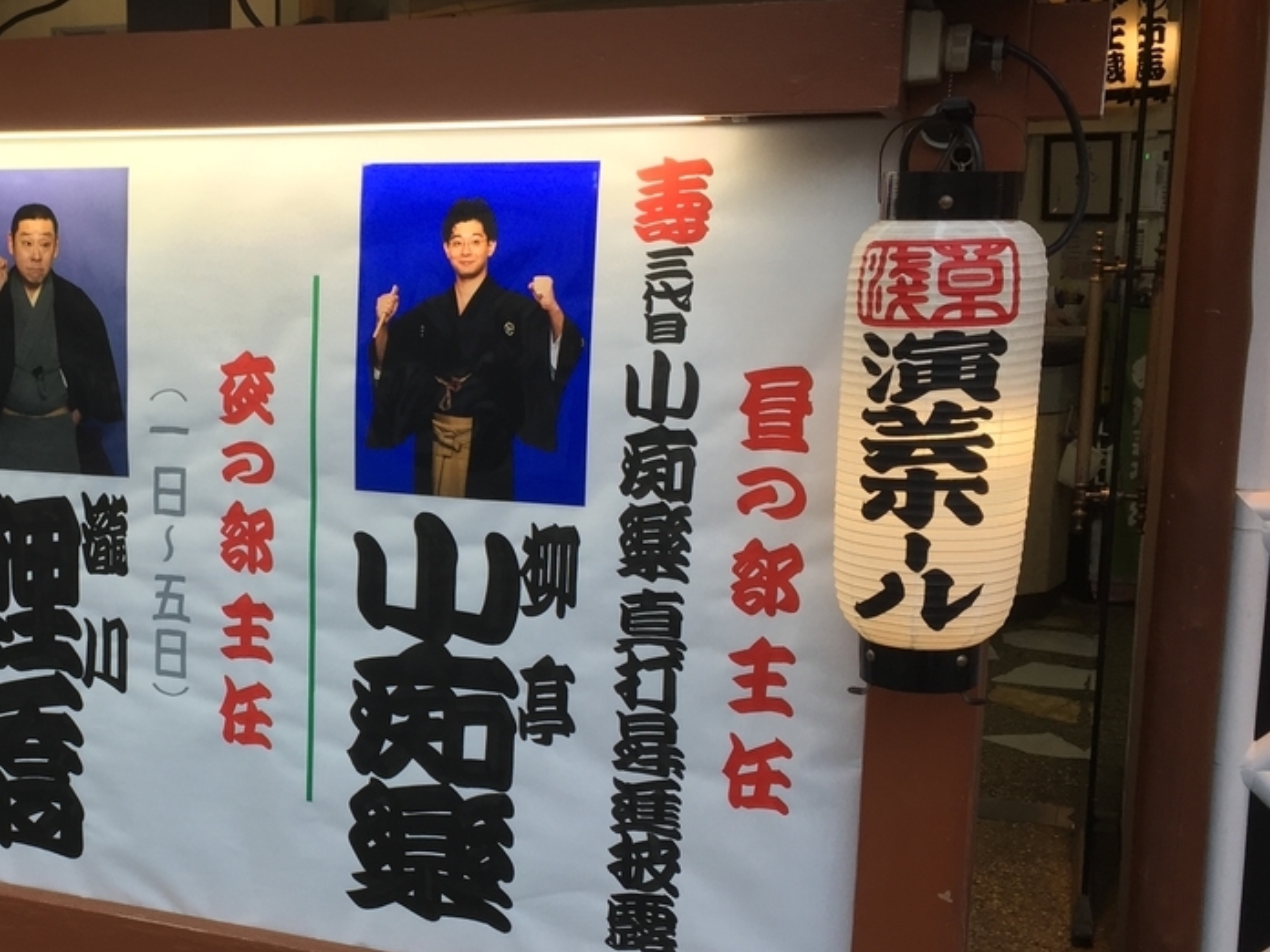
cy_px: 576
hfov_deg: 36.6
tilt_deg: -9.8
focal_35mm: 50
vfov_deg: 29.0
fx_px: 1834
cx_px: 210
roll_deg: -1.8
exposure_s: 1/60
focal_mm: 4.15
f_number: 2.2
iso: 32
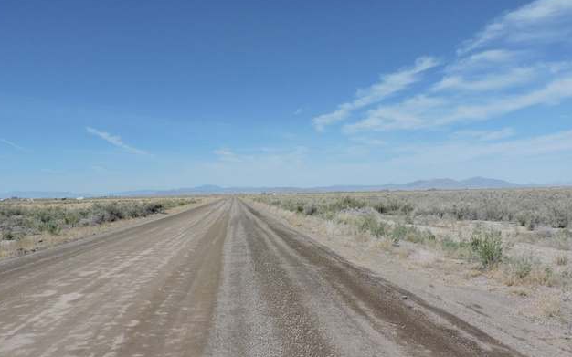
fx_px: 405
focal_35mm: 26
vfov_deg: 47.5
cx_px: 282
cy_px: 198
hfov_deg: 70.4
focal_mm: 4.3
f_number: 4.2
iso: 100
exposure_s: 1/1250
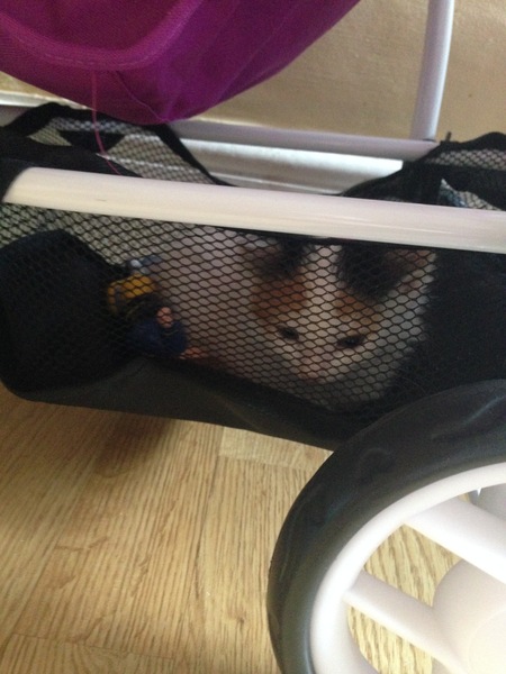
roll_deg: -7.4
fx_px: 643
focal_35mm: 33
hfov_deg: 42.9
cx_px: 253
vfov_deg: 55.4
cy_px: 337
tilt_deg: -21.6
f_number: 2.4
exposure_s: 1/15
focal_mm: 4.12
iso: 500
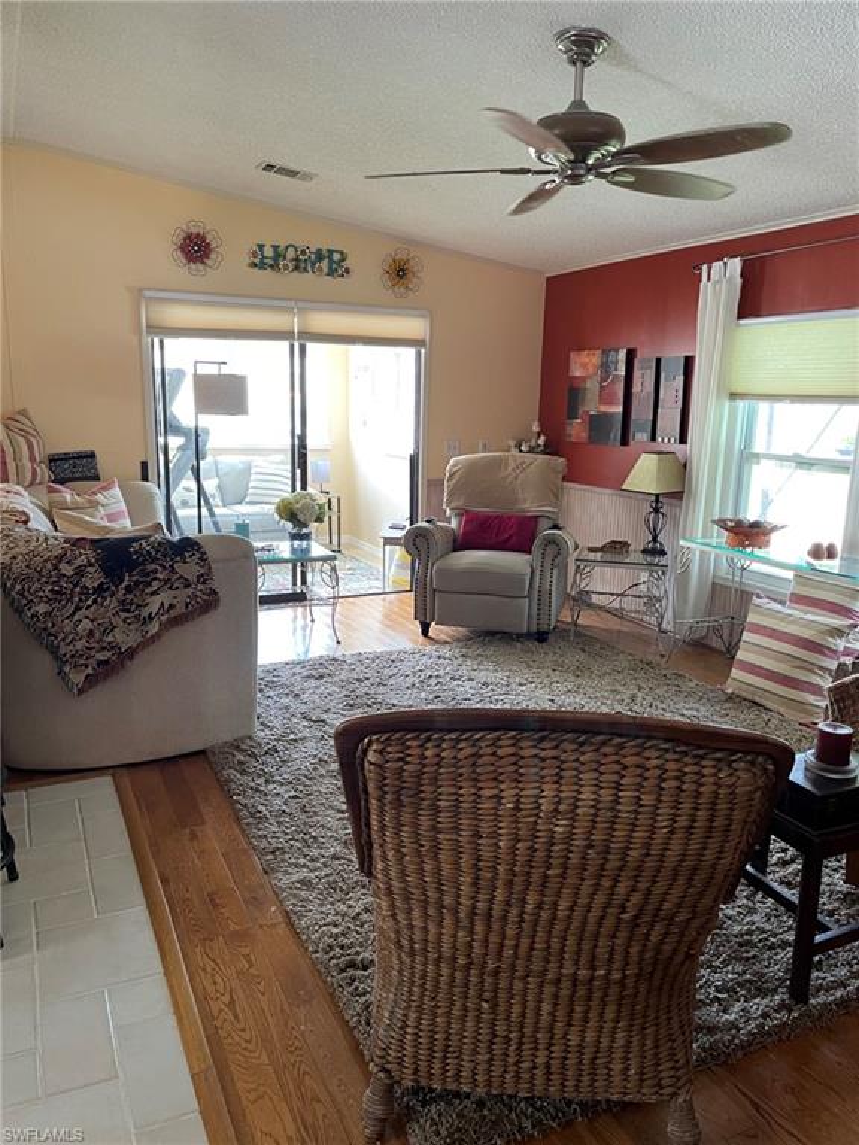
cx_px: 430
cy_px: 572
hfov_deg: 53.1
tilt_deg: -11.6
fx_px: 860
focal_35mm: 26
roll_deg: -0.7
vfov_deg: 67.3
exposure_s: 1/60
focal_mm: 4.2
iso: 200
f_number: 1.6
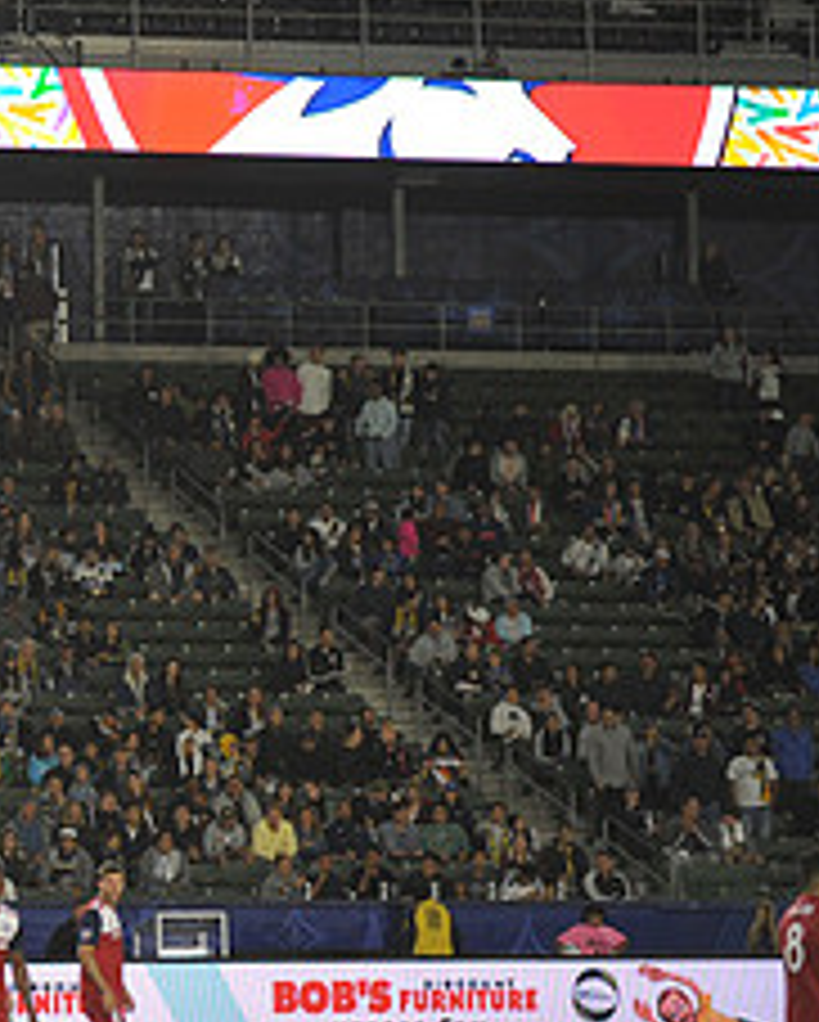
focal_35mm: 278
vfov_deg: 6.9
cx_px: -432
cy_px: 383
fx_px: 8412
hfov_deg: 5.5
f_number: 2.8
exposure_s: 1/1250
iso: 1600
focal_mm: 116
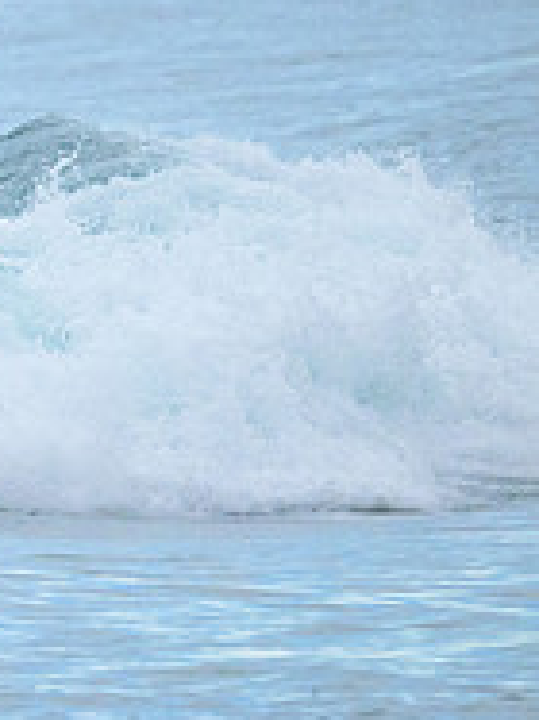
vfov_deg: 1.2
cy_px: 241
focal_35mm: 1639
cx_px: -574
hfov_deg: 0.9
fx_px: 34066
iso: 4500
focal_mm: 550
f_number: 11
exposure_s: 1/1250
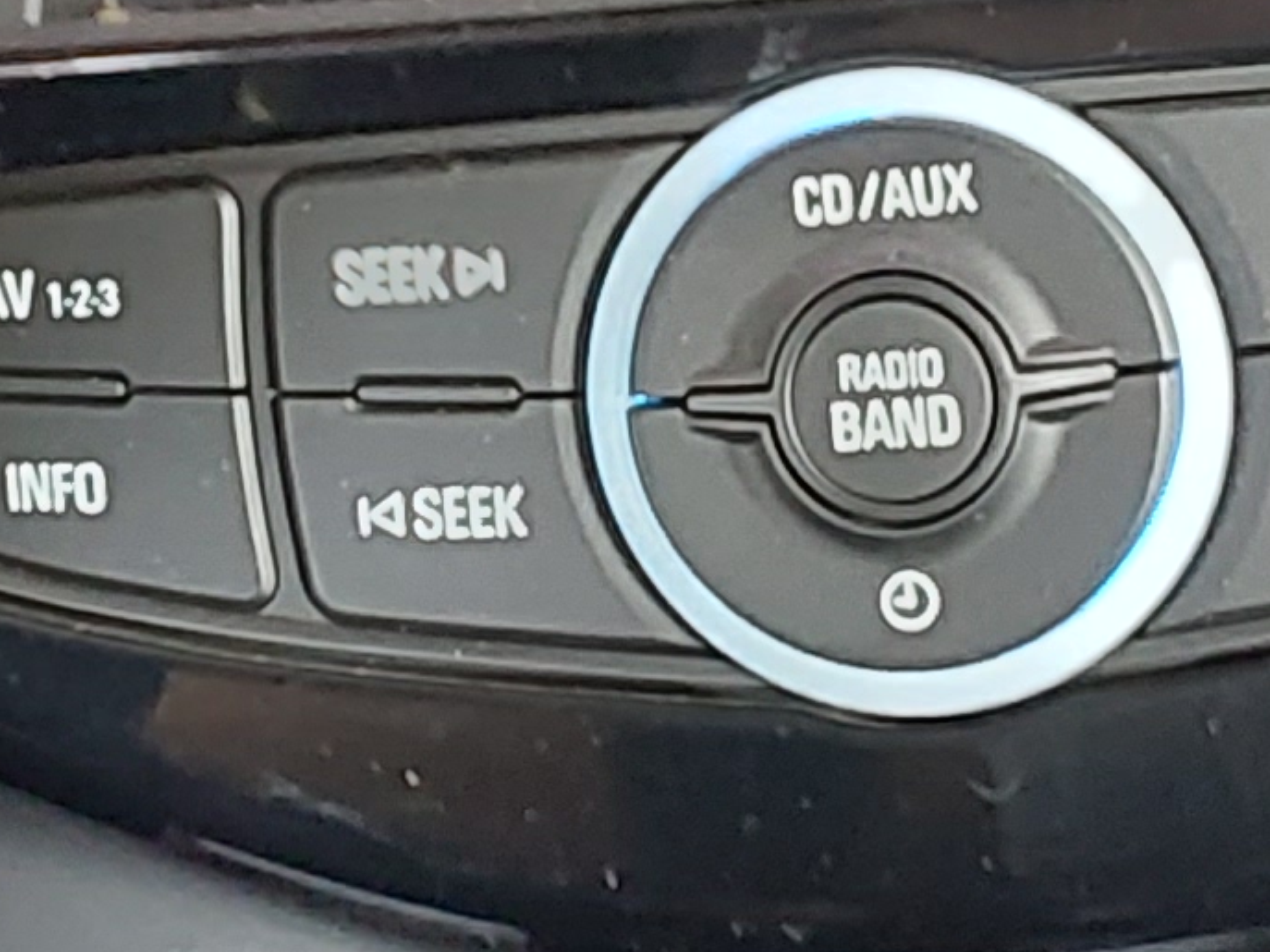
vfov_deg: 11.1
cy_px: 87
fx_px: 4879
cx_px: 434
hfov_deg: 14.8
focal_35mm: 133
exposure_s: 1/40
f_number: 1.9
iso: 320
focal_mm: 2.91
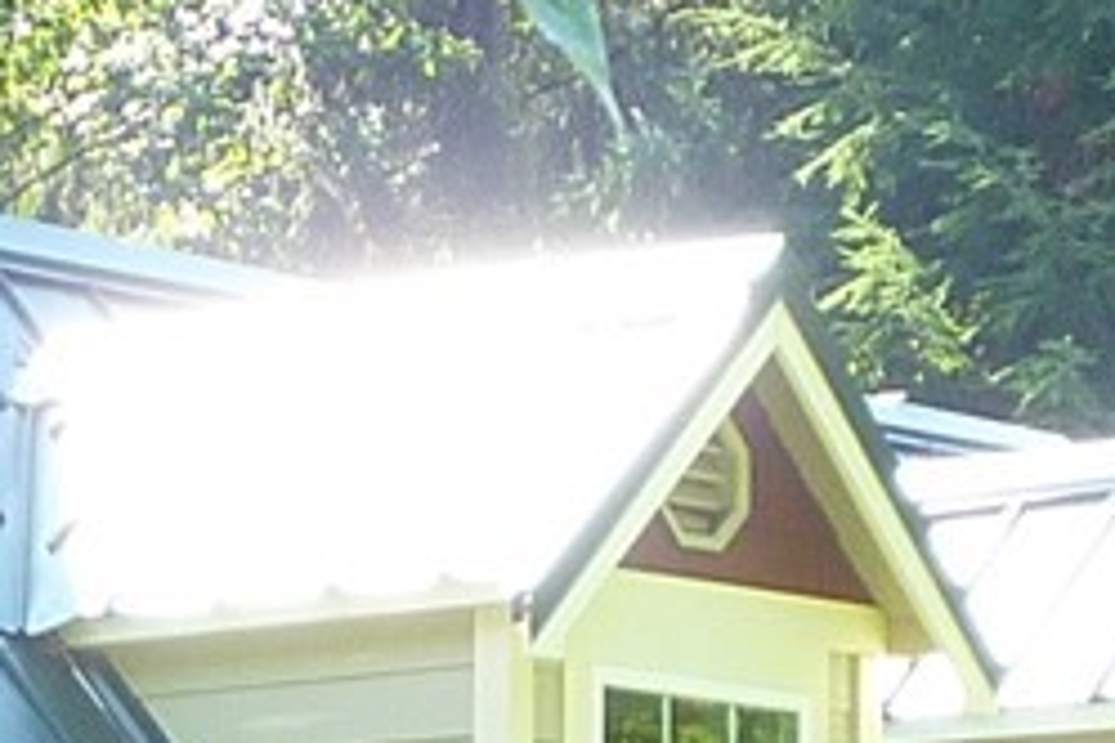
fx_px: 6225
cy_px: 1307
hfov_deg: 10.2
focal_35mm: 201
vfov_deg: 6.7
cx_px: 354
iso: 80
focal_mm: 5.3
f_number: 3.3
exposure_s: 1/80
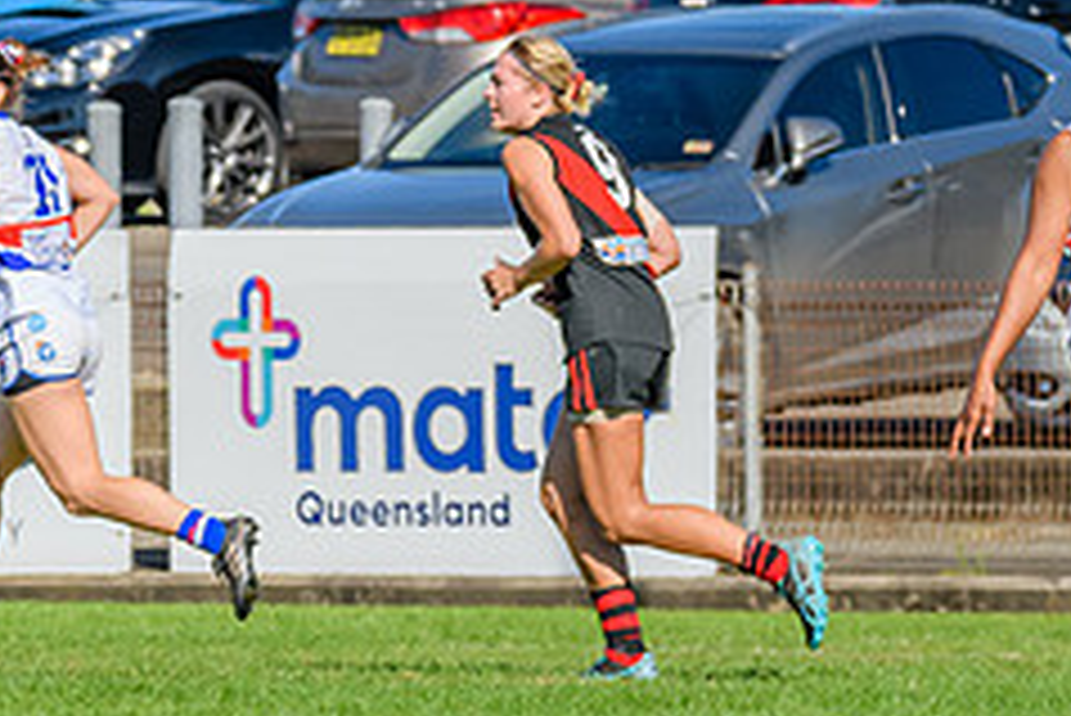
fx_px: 30392
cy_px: 426
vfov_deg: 1.3
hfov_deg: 2.0
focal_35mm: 1021
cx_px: 1146
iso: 640
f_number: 10
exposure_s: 1/1600
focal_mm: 300
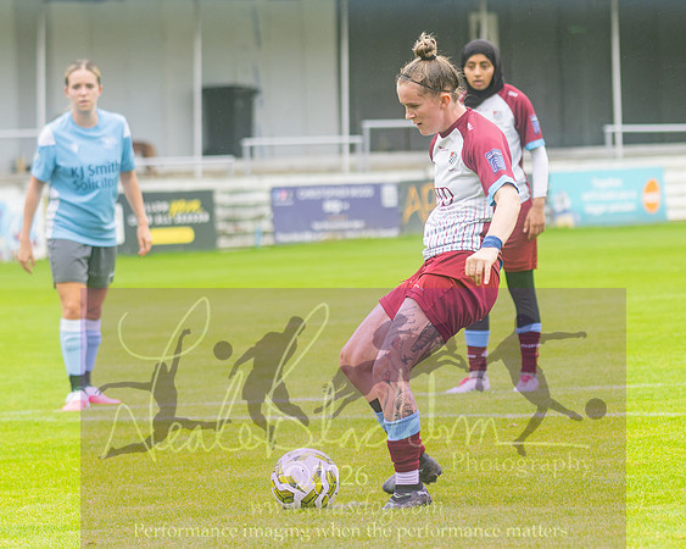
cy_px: 230
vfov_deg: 5.3
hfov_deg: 6.6
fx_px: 5953
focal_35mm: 293
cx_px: 310
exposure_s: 1/1600
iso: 800
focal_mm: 120
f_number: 2.8
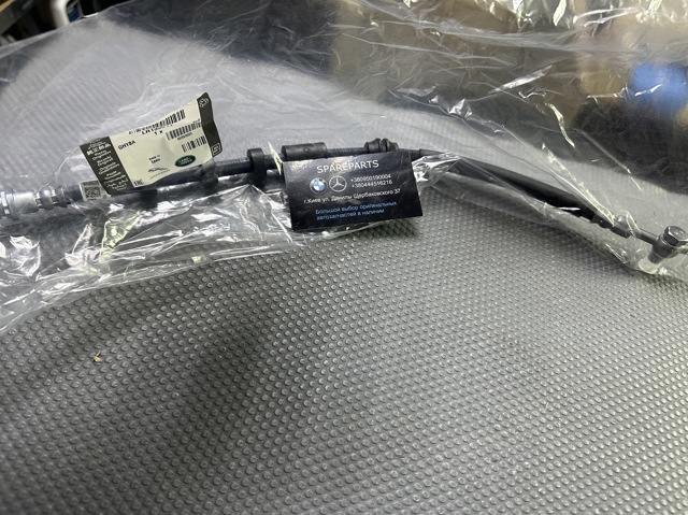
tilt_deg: -55.5
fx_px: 477
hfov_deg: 71.6
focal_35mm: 24
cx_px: 344
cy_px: 258
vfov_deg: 56.8
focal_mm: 6.86
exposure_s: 1/82
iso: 250
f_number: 1.78
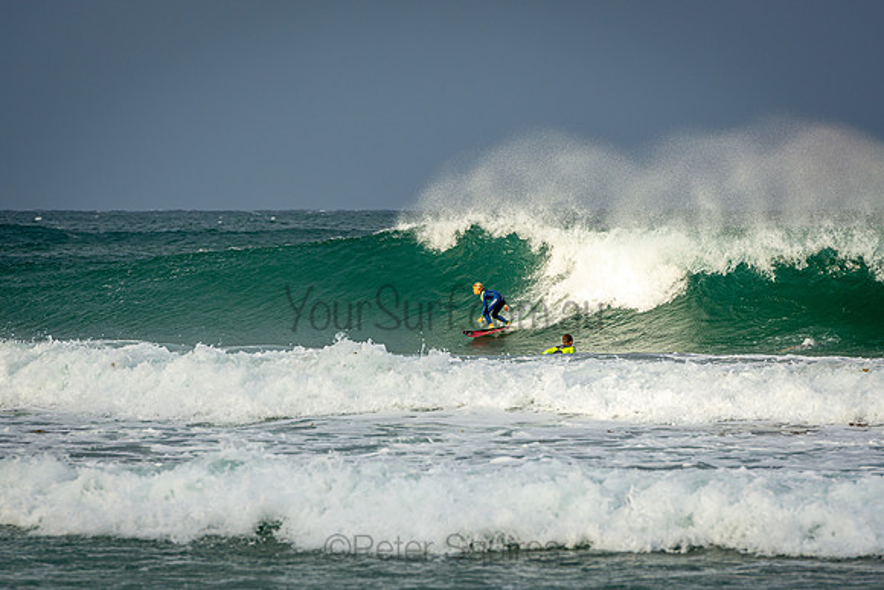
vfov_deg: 4.5
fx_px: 7552
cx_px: 442
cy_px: 295
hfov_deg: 6.7
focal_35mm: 307
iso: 200
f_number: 5.6
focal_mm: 200
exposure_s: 1/640
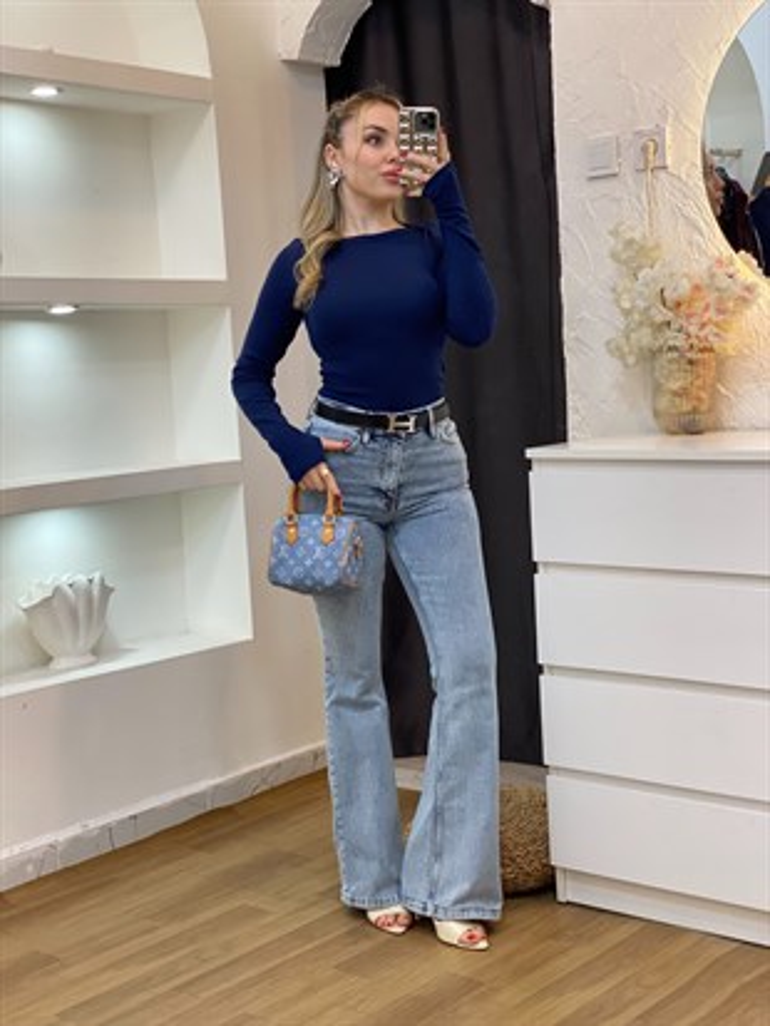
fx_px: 1541
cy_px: 513
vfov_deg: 36.8
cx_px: 385
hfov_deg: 28.0
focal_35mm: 52
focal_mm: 6
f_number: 2
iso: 100
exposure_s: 1/100
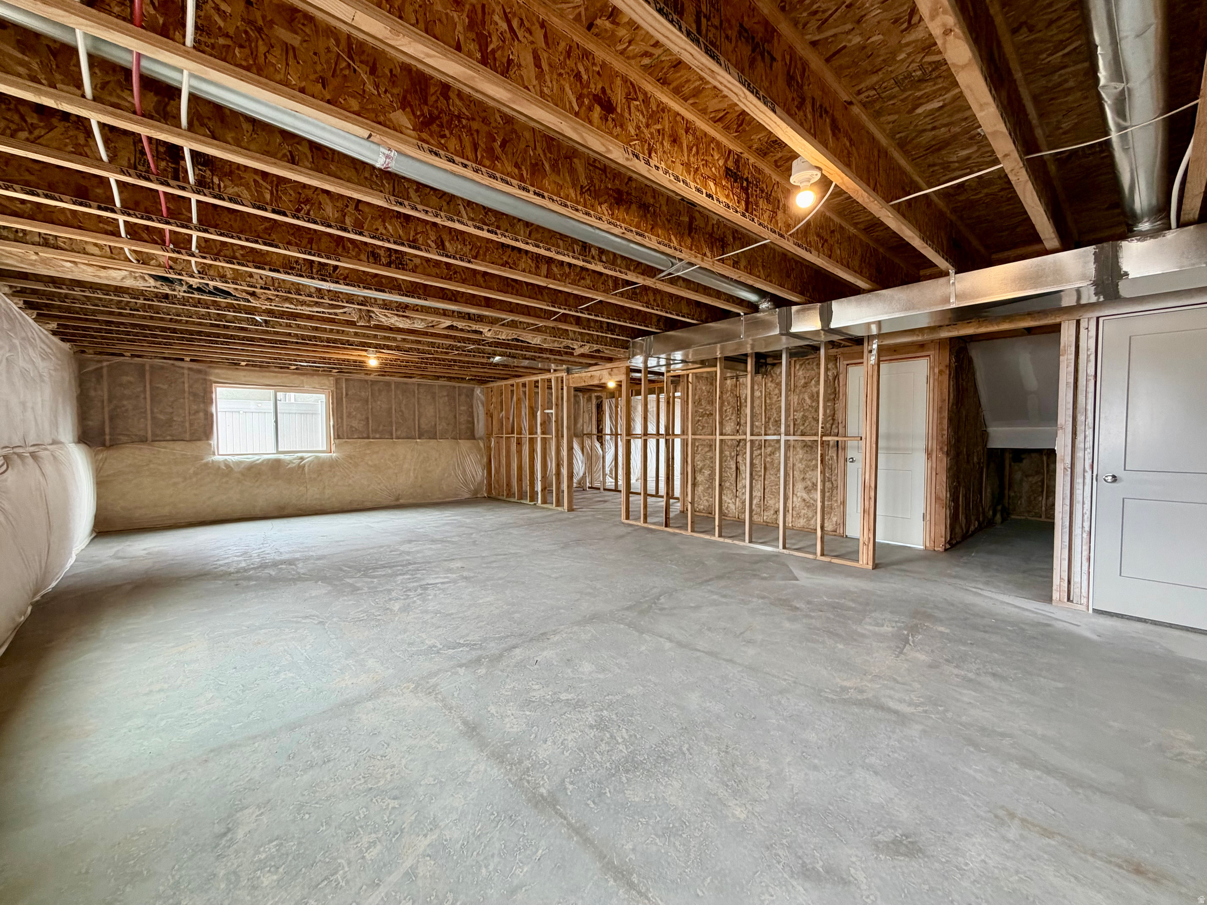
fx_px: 488
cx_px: 604
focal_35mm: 14
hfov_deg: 102.1
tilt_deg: -2.1
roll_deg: -0.1
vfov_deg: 85.7
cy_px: 452
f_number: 2.2
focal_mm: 2.22
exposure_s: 1/60
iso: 160
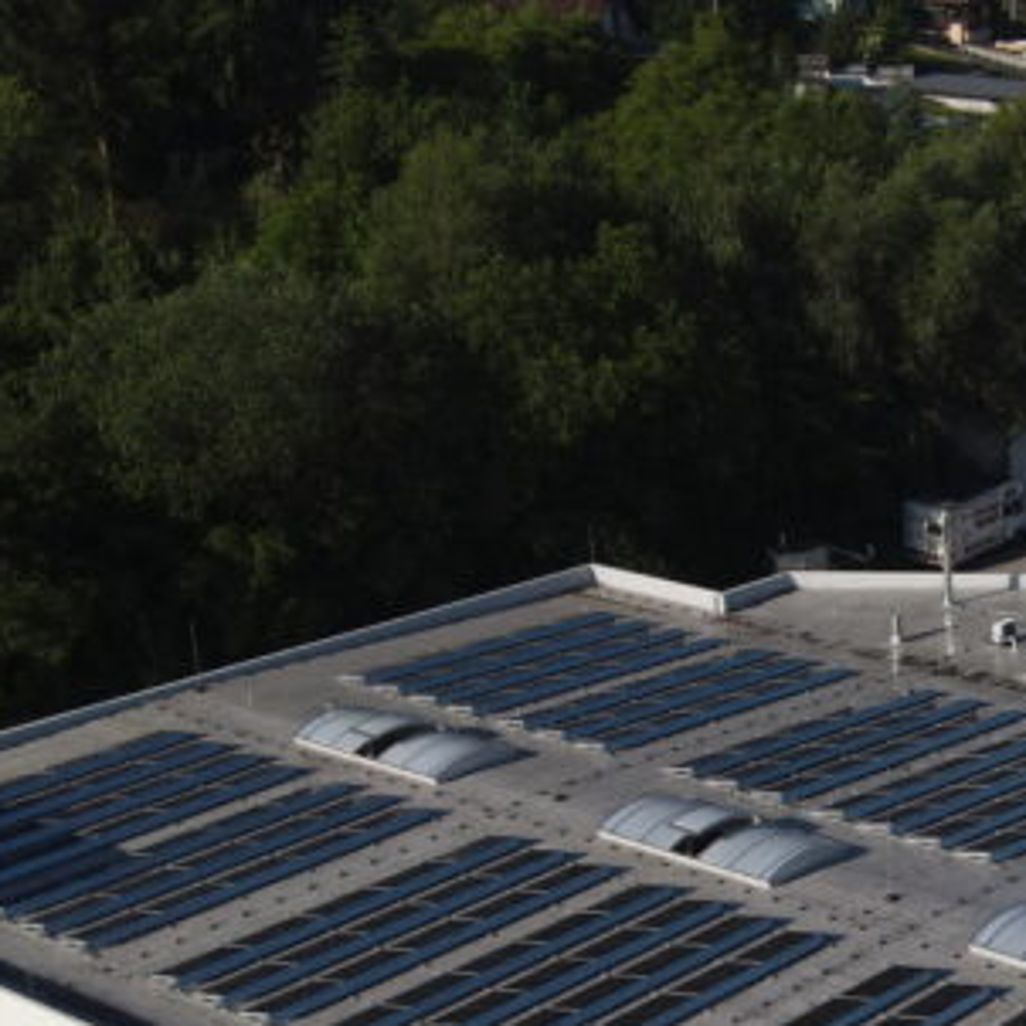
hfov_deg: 22.2
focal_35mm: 72
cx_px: 1213
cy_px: 924
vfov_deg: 23.4
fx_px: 2414
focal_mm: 4.5
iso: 100
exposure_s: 1/1000
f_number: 2.8
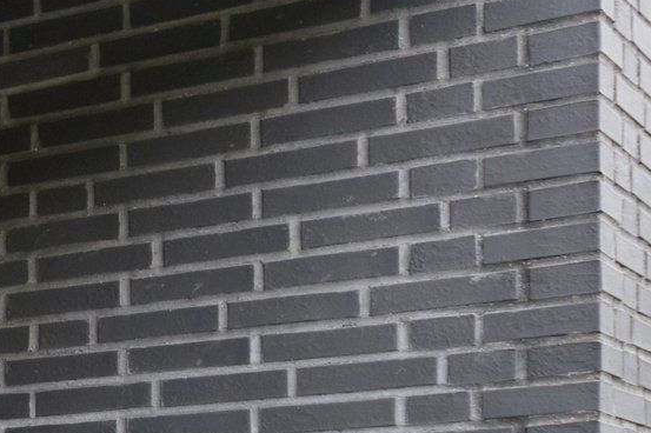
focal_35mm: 114
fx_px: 2060
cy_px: 677
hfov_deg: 13.8
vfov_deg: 11.4
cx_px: -822
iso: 160
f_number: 9
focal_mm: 21
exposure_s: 1/20
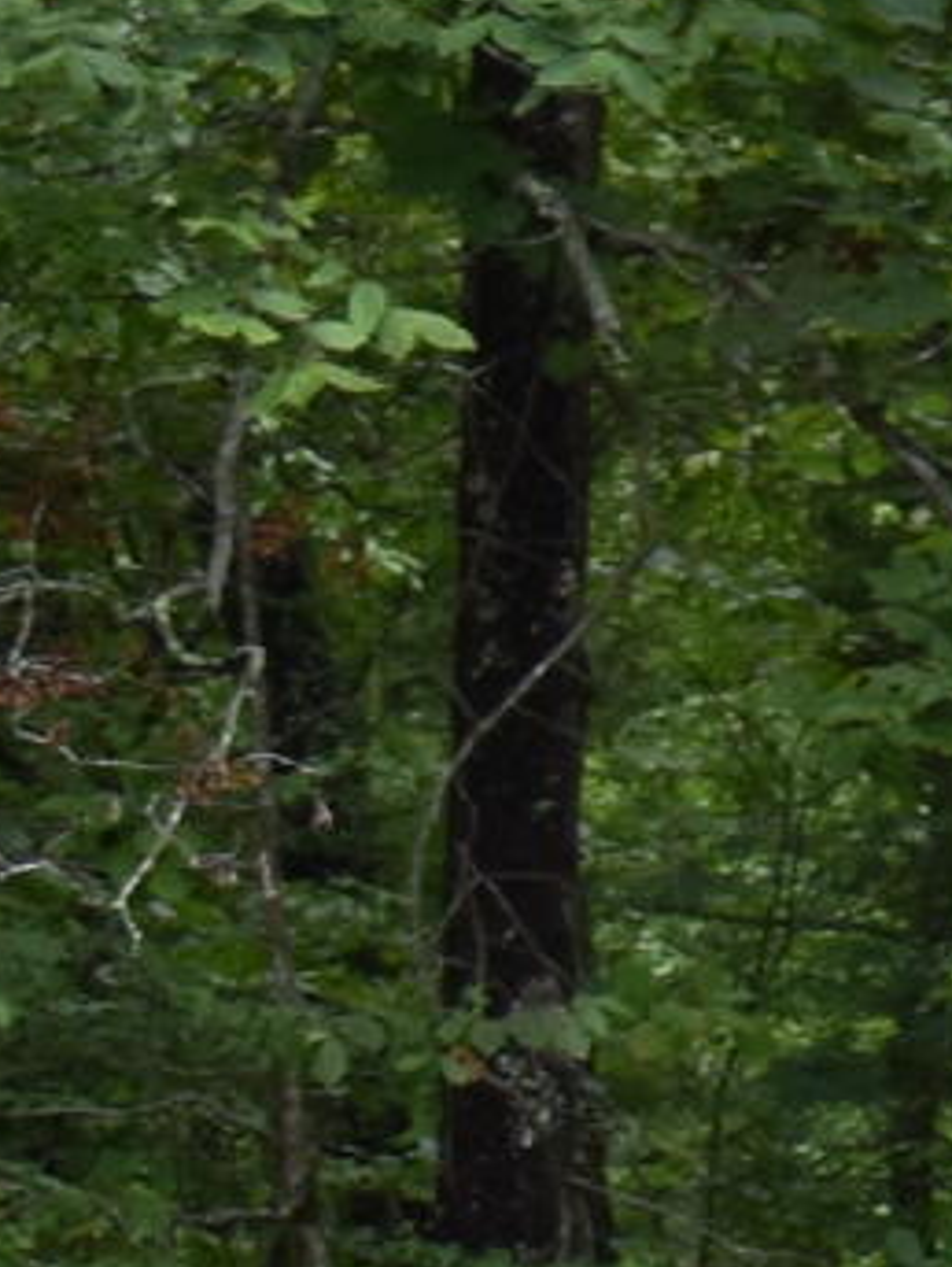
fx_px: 13835
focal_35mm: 378
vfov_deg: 5.2
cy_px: 1337
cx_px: 5417
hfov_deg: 3.5
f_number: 5.6
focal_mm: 30
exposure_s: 1/250
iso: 280
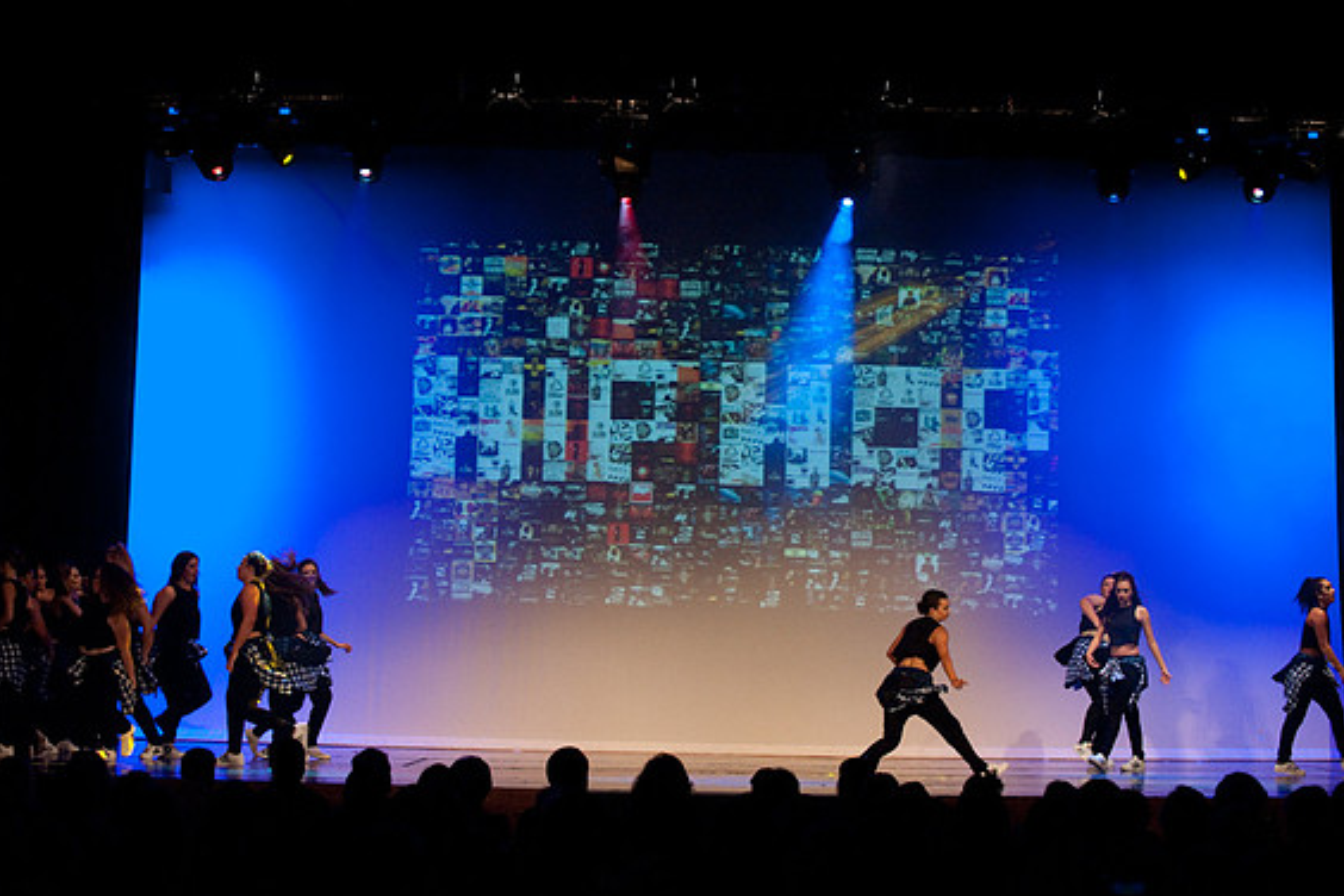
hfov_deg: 28.1
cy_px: 458
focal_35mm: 72
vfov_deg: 18.9
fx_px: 2688
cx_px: 682
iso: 3200
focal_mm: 70
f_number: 4
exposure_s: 1/200
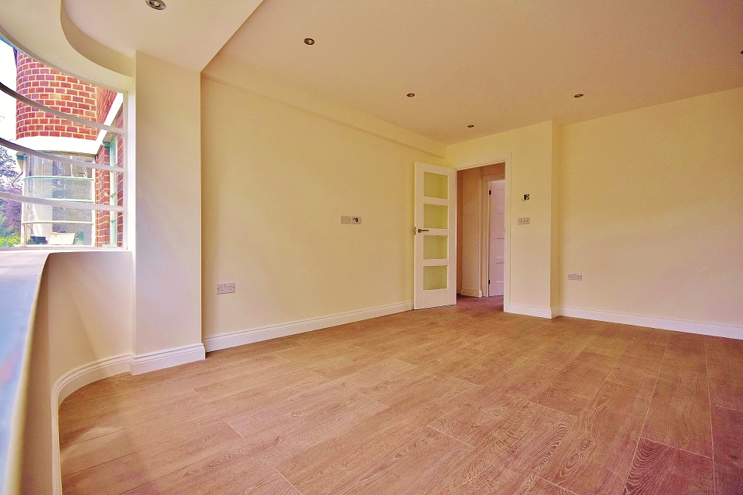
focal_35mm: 15
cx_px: 372
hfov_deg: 100.4
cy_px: 248
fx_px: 310
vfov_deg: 77.3
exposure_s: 1/125
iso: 400
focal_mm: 10
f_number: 5.6
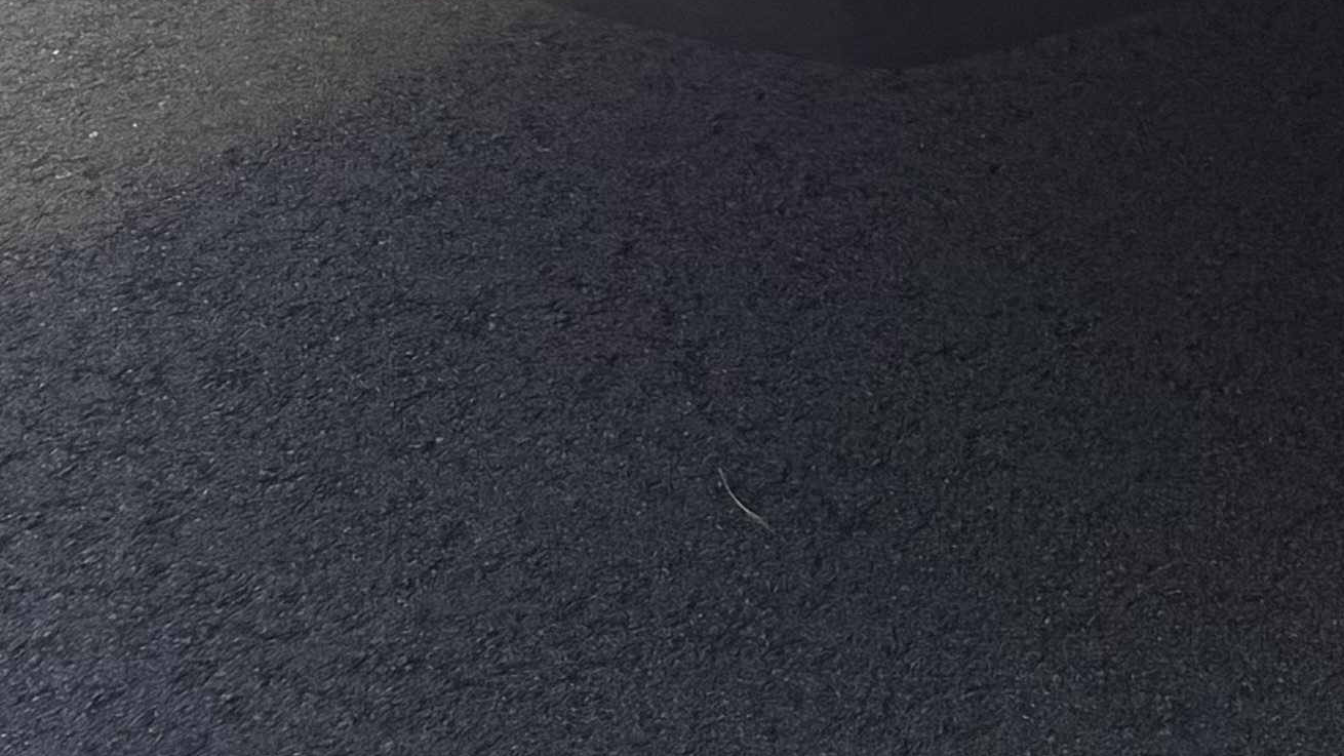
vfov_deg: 9.0
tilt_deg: -10.9
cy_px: -1378
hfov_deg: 15.1
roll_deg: -2.8
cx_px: 2717
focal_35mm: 114
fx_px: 4063
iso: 100
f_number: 1.78
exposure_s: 1/1855
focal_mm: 6.76
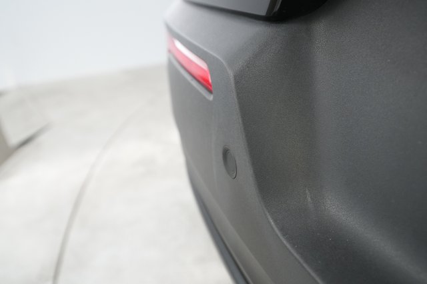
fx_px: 332
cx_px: 214
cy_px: 142
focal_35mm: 28
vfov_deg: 46.4
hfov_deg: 65.5
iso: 4000
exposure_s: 1/100
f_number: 4.5
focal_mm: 28
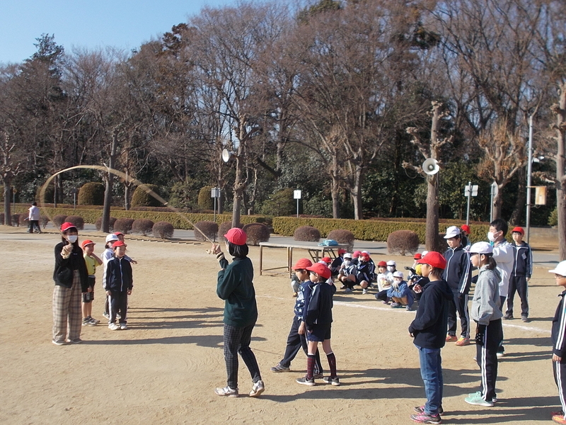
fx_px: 638
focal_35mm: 39
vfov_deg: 36.8
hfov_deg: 47.9
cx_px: 283
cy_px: 212
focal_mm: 6.9
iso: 80
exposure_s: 1/100
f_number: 9.8
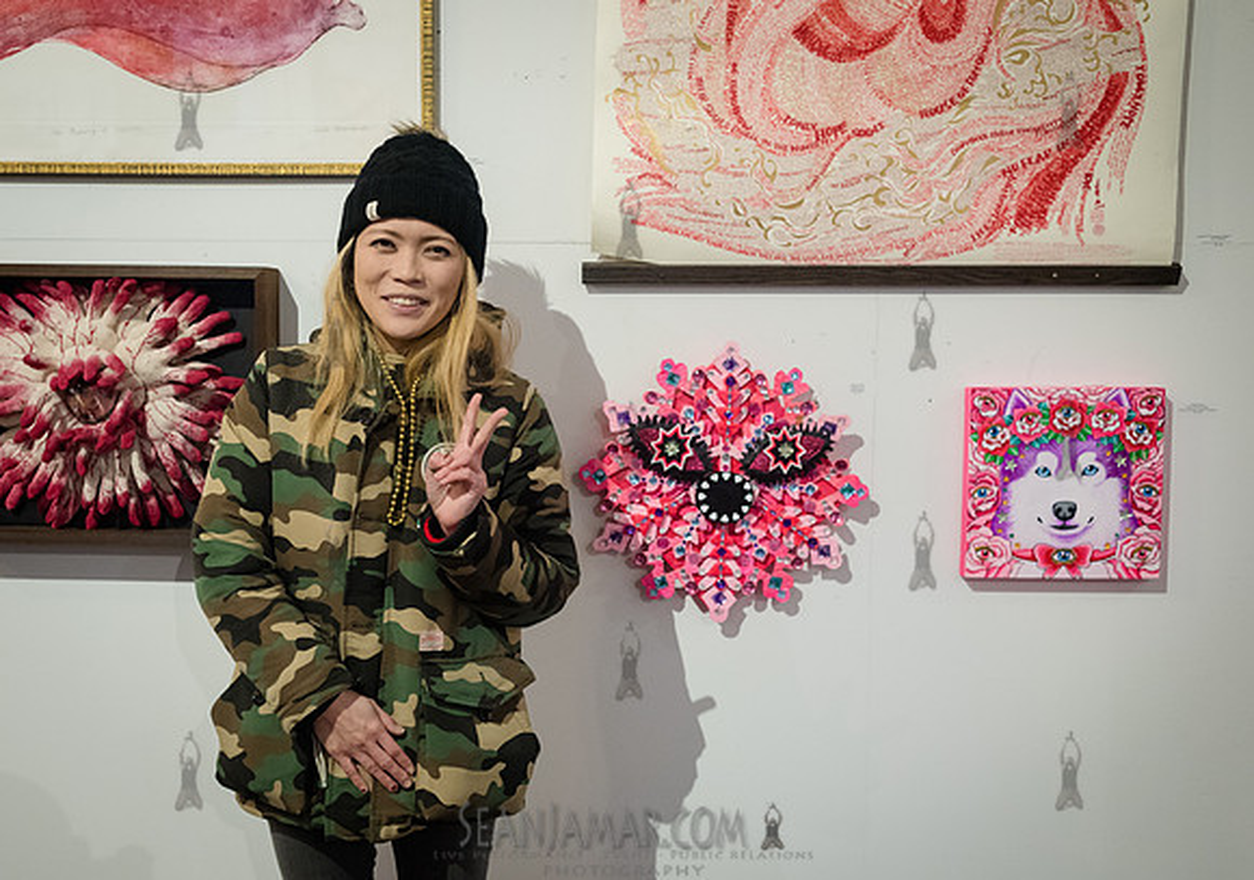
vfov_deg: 34.9
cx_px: 541
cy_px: 441
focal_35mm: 40
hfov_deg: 48.1
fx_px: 1400
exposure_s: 1/200
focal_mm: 35
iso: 4000
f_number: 3.5
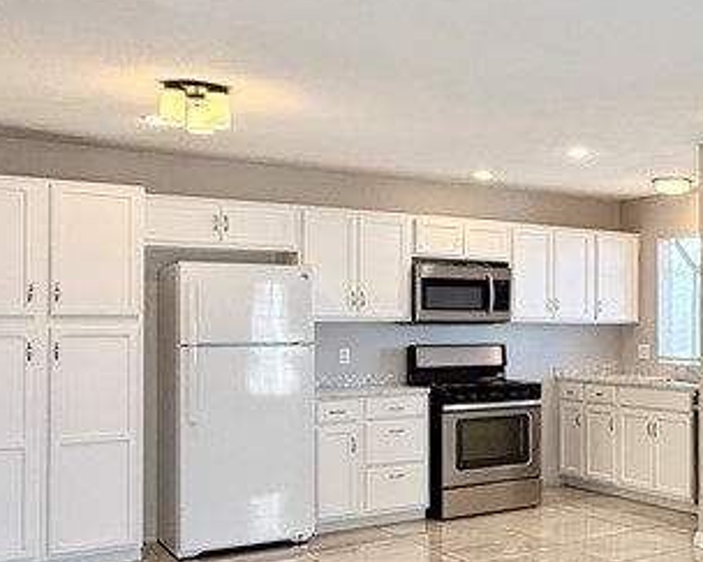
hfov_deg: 34.9
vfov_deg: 32.7
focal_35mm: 46
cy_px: 317
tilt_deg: +0.6
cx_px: 765
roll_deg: -0.4
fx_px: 957
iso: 125
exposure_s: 1/120
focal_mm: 2.22
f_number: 2.2
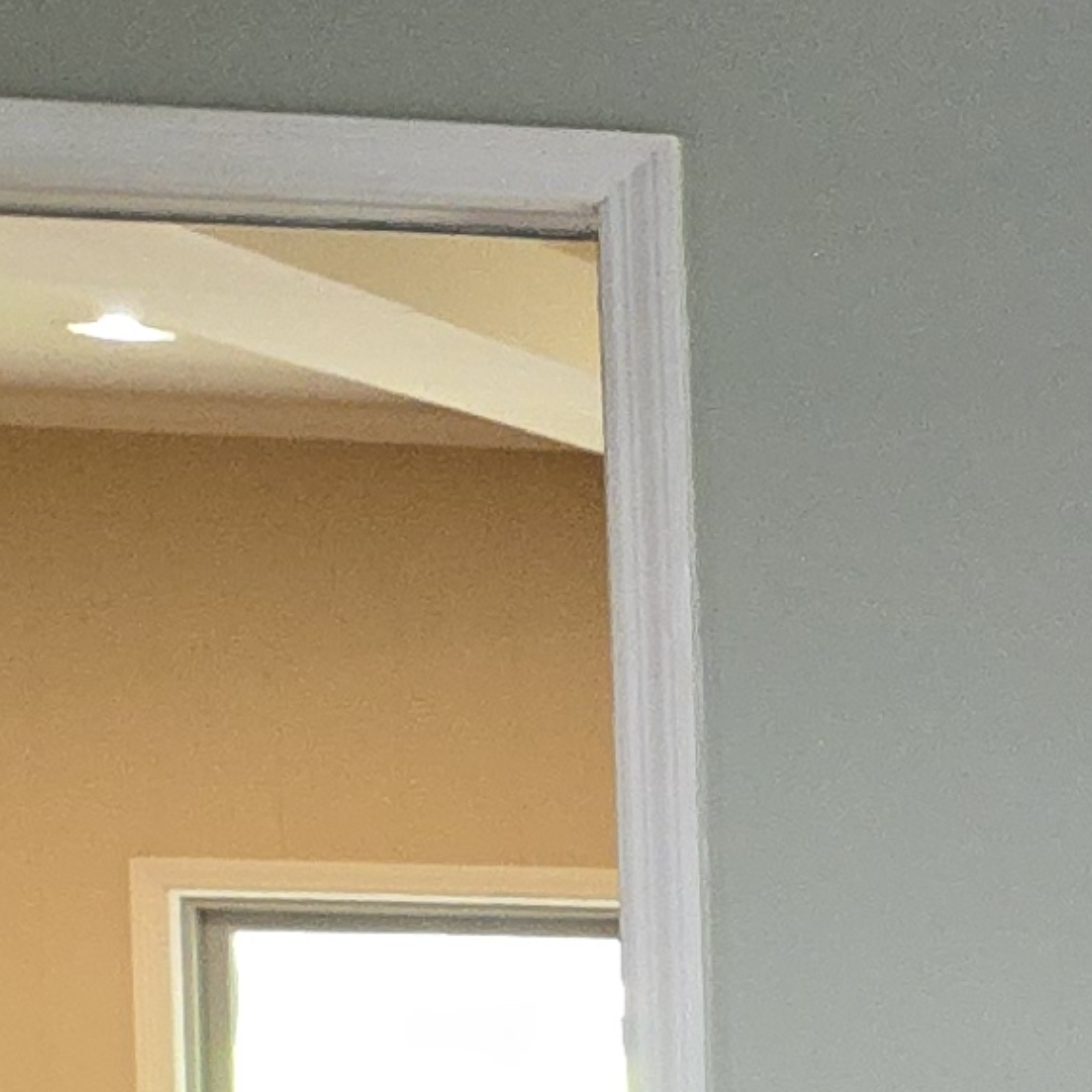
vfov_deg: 12.0
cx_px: 3737
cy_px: 1366
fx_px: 5068
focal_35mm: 142
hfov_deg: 8.8
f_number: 1.8
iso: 160
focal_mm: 5.4
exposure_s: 1/17.2
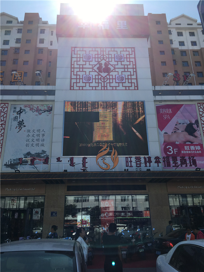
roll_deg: +0.4
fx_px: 228
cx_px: 102
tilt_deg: +24.8
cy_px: 136
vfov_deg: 61.7
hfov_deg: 48.2
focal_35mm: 29
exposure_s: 1/1672
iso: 25
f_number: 2.2
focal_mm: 4.15
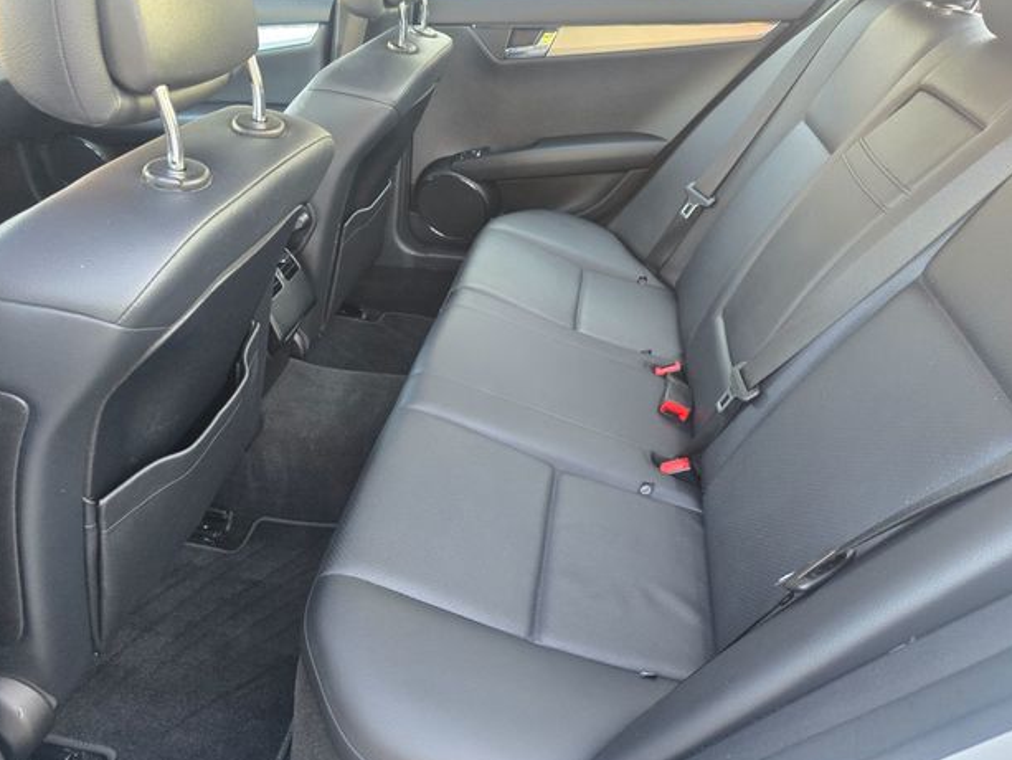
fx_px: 702
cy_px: 375
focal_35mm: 24
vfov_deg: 56.8
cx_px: 490
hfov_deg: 71.6
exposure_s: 1/120
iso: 500
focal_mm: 6.3
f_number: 1.7
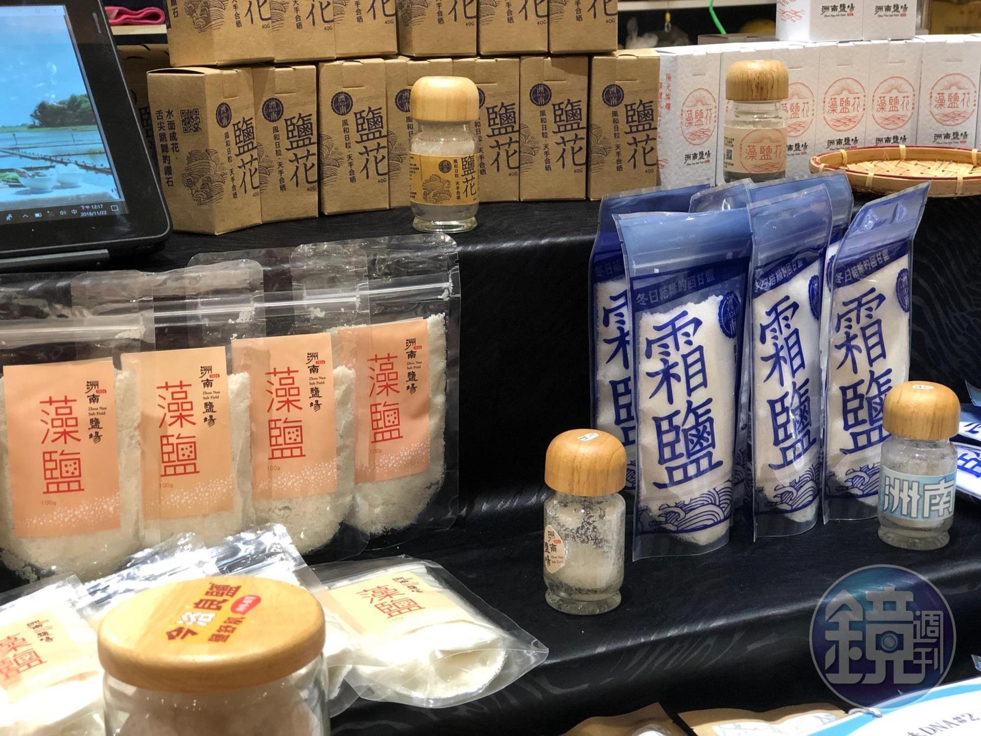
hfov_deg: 33.8
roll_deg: +0.7
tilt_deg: -17.0
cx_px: 490
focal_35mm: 57
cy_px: 368
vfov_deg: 25.7
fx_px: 1615
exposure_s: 1/30
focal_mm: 6.6
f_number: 2.8
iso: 160
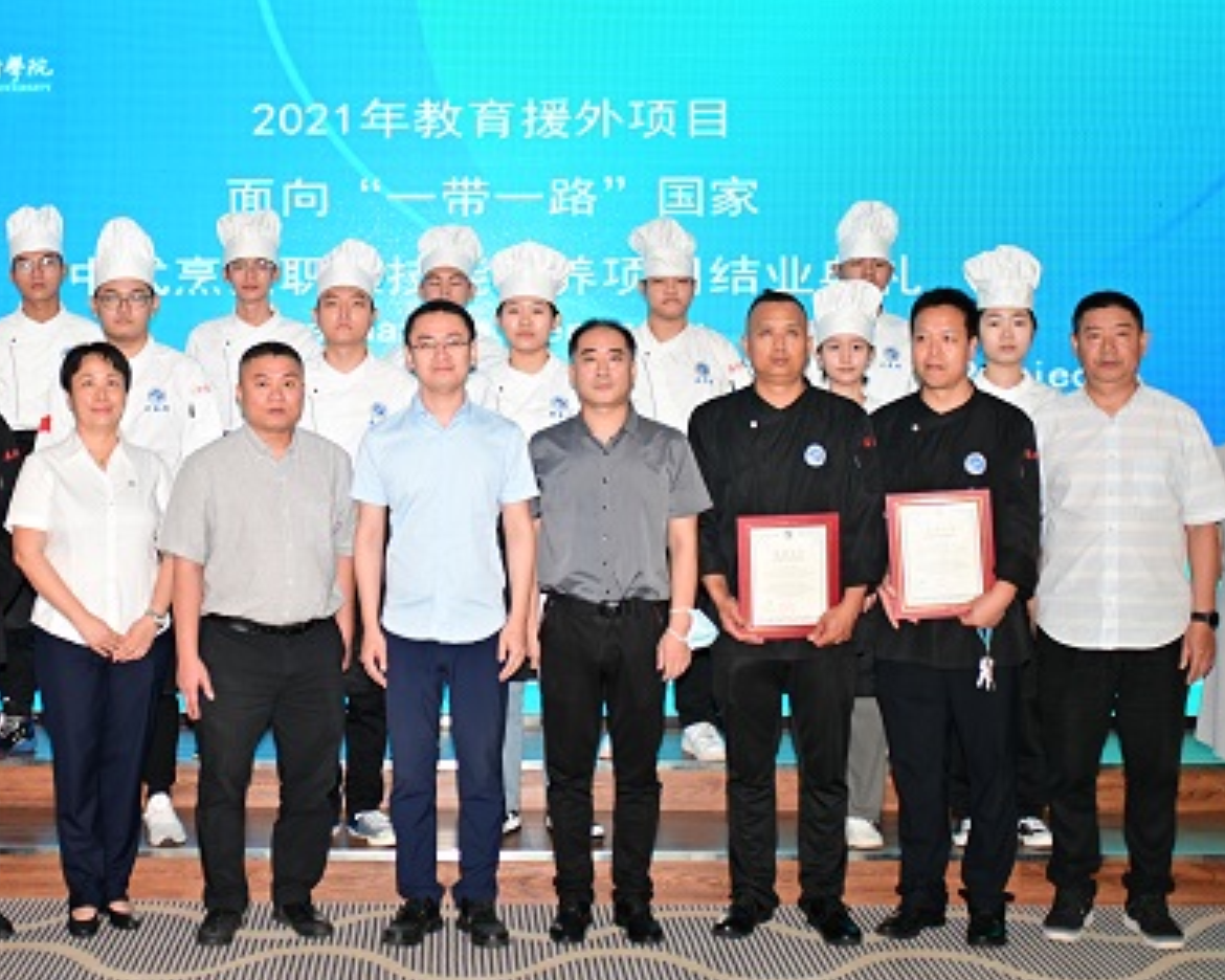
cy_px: 424
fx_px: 2139
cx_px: 411
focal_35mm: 59
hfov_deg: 31.7
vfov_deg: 25.8
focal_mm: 35
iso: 64
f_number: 1.6
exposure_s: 1/80
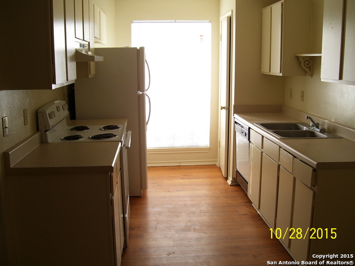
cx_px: 178
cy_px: 133
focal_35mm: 37
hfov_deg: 50.1
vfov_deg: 38.7
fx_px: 379
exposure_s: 1/125
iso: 80
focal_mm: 6
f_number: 2.7
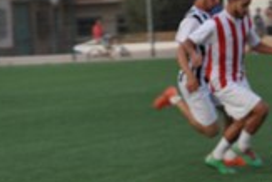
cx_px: 162
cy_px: -28
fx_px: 2442
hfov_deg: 6.4
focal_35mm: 323
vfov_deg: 4.3
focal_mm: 55
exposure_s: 1/200
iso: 200
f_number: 7.1
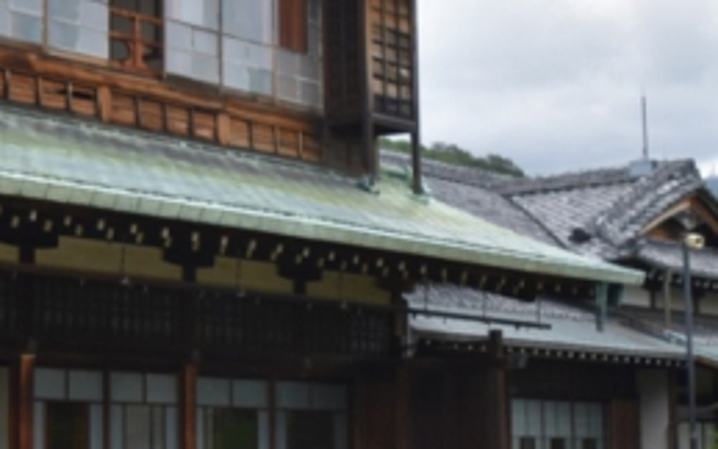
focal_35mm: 104
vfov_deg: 12.6
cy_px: 195
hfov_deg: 20.0
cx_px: 335
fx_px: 2035
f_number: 8
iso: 280
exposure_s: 1/250
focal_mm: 22
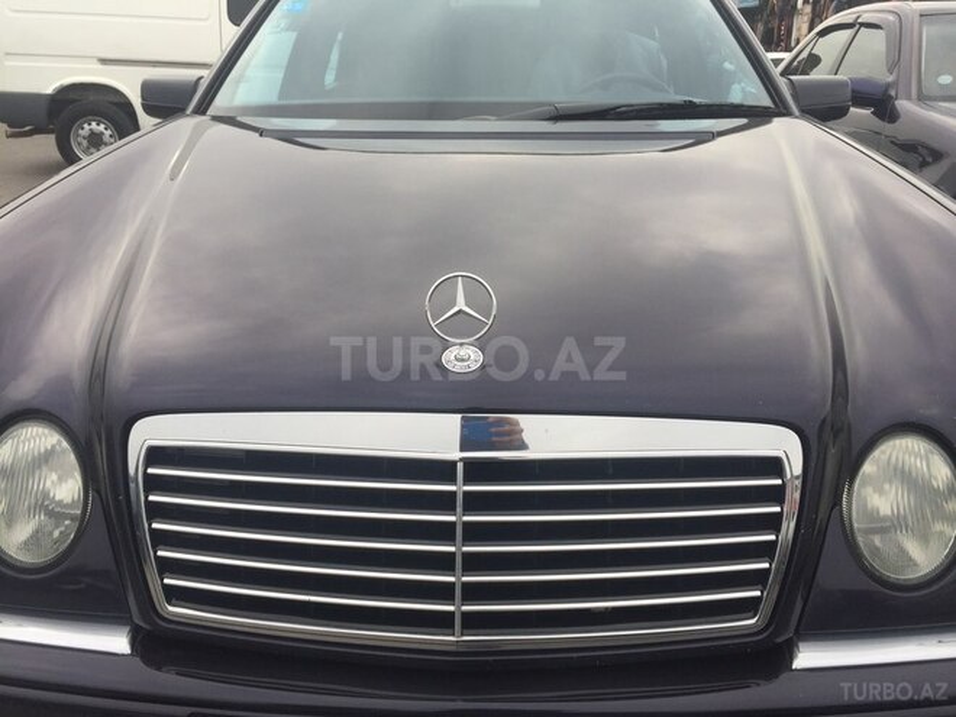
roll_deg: -1.6
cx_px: 478
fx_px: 801
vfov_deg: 48.2
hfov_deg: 61.7
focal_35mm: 29
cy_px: 358
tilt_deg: -18.6
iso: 32
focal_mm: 4.15
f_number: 2.2
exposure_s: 1/353
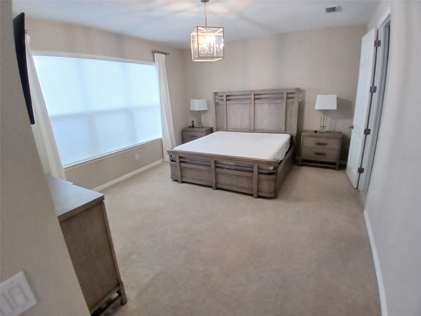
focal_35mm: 17
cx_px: 210
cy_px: 158
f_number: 2.2
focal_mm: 1.4
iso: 200
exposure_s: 1/30
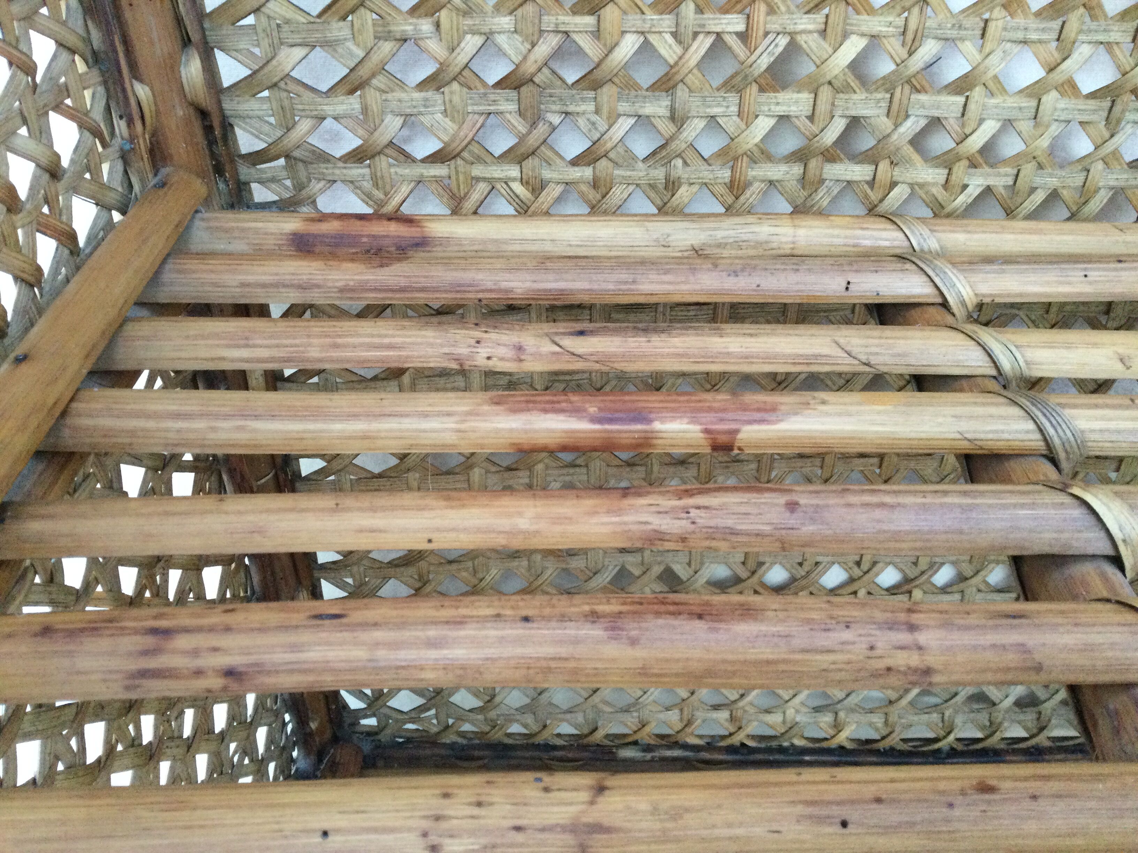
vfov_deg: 45.4
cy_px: 426
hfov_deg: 58.4
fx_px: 1019
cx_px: 569
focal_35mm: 31
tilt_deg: -37.2
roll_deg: +0.8
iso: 200
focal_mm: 3.3
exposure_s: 1/33
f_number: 2.4
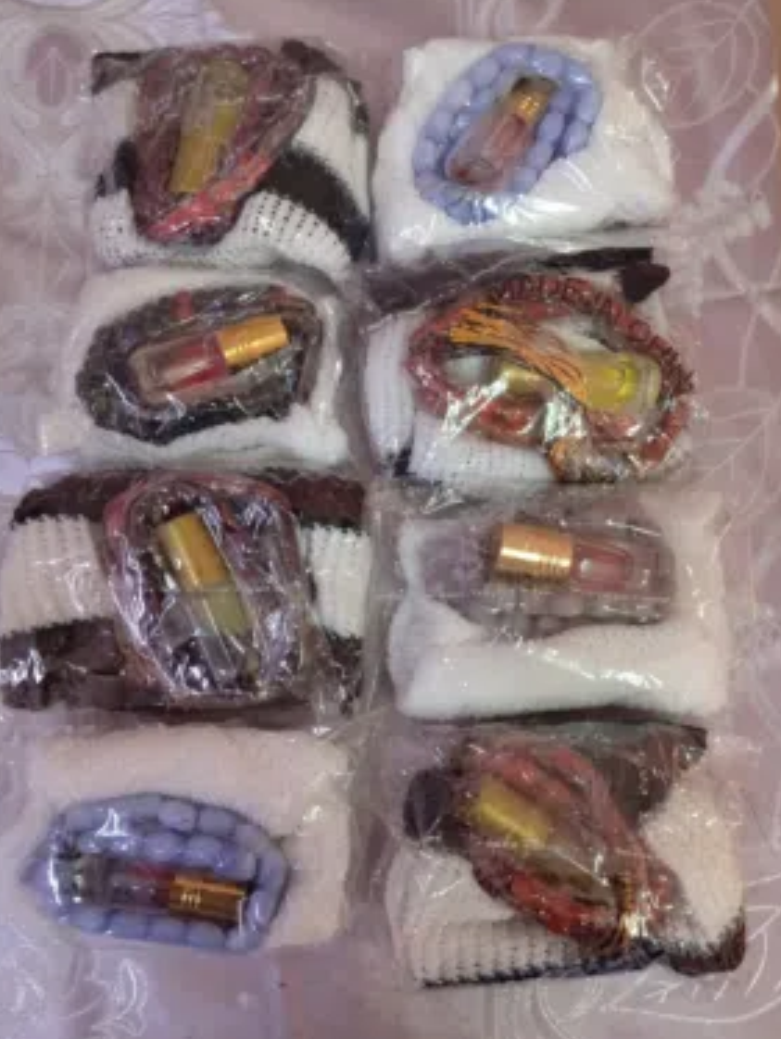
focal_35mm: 31
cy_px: 525
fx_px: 931
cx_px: 386
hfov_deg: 45.5
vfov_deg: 58.3
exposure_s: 1/25
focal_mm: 4.22
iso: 320
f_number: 1.8
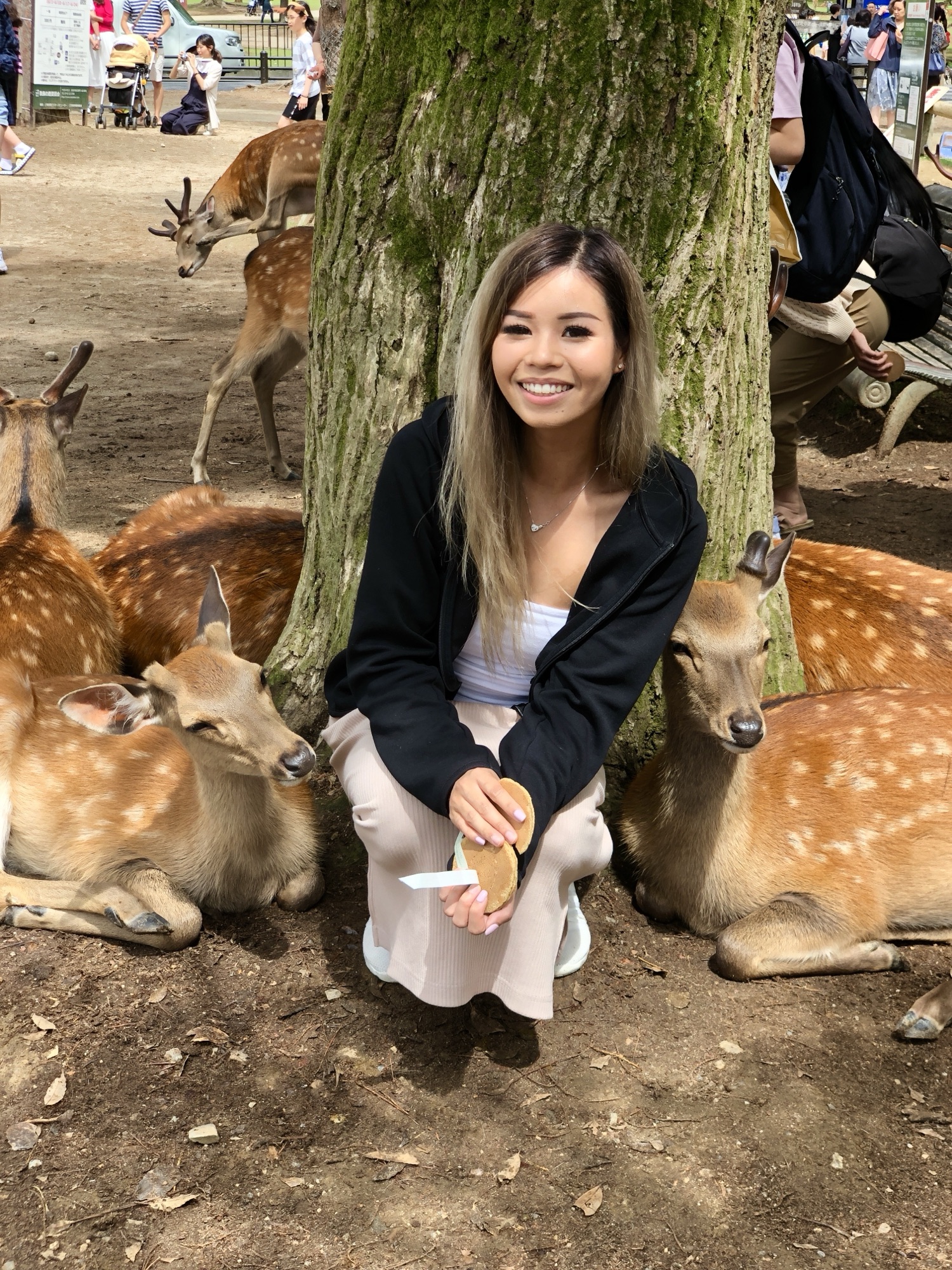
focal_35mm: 52
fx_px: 1907
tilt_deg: -17.6
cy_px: 635
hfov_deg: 28.0
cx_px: 476
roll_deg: -0.5
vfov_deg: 36.8
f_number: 2.4
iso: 16
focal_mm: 6
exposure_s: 1/138
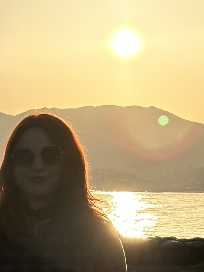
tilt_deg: +5.8
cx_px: 155
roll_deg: -1.3
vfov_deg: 14.8
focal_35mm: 133
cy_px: 80
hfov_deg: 11.1
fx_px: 1045
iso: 64
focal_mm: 6.86
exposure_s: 1/13699
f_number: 1.78
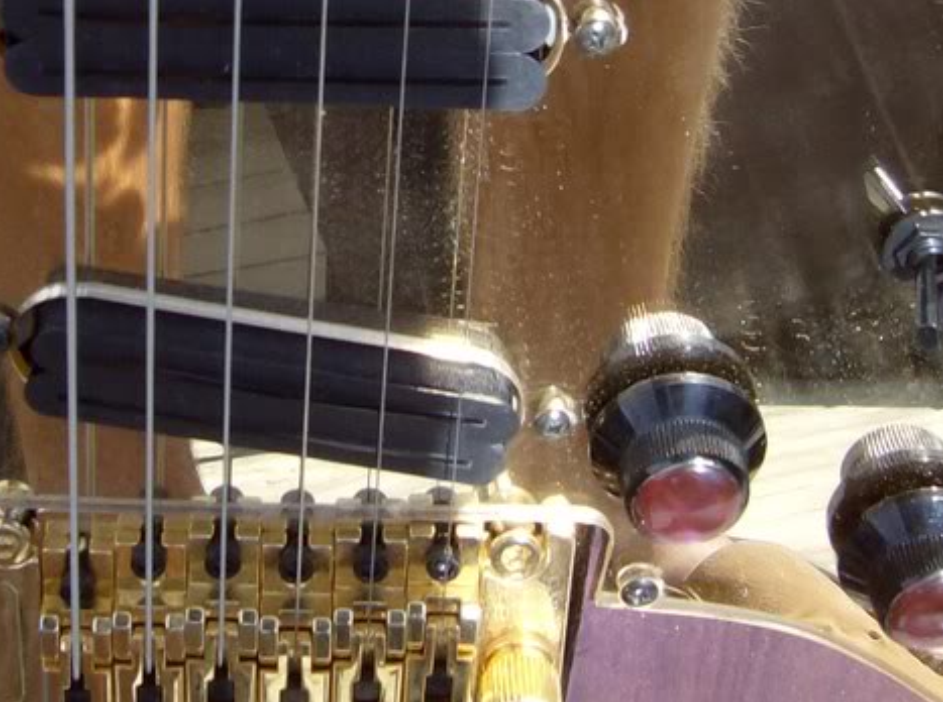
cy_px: 88
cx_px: 361
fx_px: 2147
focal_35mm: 79
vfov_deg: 18.3
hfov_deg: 24.7
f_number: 4.7
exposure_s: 1/410
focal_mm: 6
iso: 100
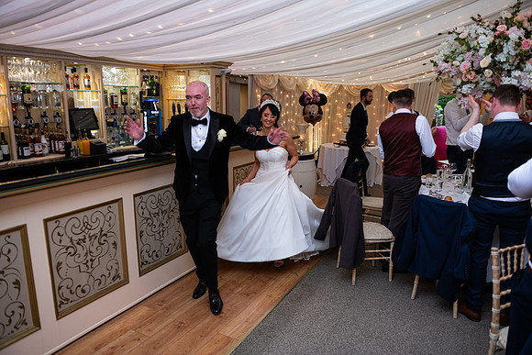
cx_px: 266
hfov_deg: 69.4
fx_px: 384
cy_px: 178
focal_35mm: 26
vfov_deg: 49.6
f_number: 3.5
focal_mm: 26
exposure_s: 1/160
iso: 800
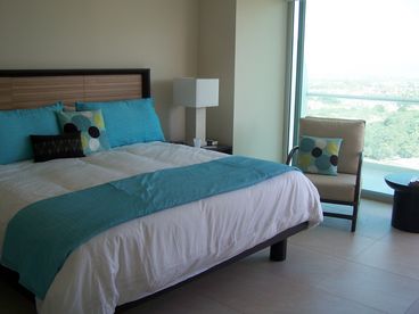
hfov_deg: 49.0
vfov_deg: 37.7
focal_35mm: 38
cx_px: 210
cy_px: 157
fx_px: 460
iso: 80
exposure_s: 1/125
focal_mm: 6.3
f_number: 2.8
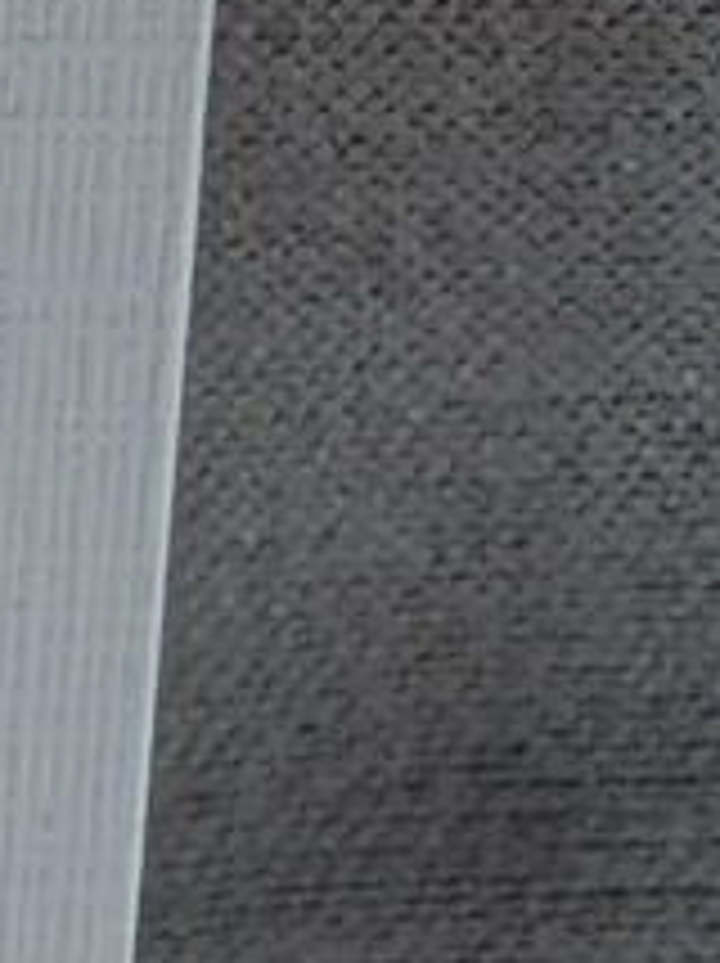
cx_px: -1512
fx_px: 4502
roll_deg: -0.9
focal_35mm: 162
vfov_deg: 11.9
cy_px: 1204
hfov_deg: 7.8
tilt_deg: -32.9
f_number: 2.2
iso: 40
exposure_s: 1/129
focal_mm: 2.22
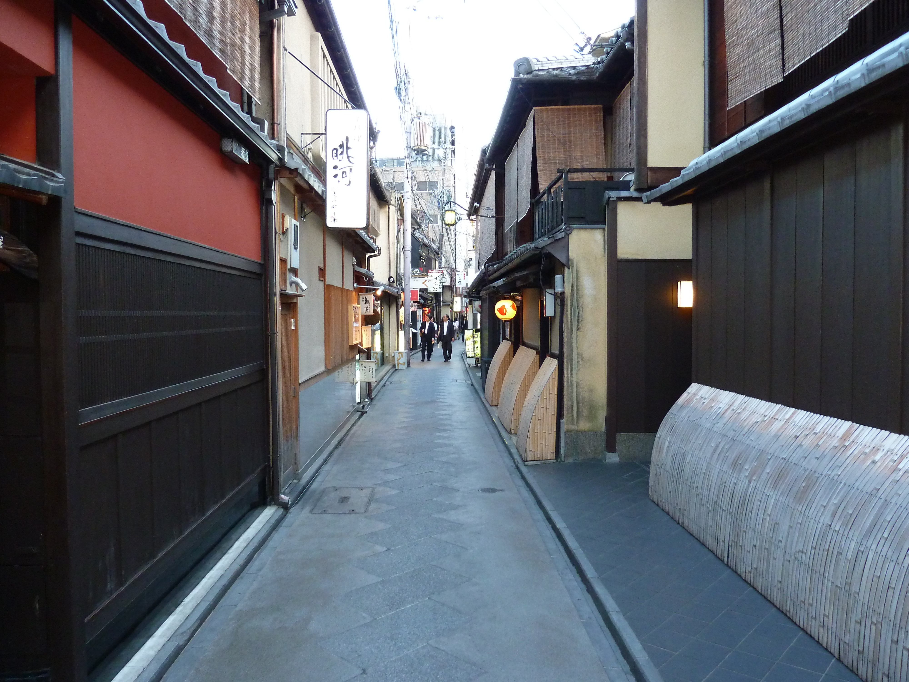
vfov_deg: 54.9
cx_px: 454
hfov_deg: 69.4
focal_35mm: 25
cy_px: 341
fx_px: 656
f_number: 3.3
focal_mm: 4.1
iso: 250
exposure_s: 1/30
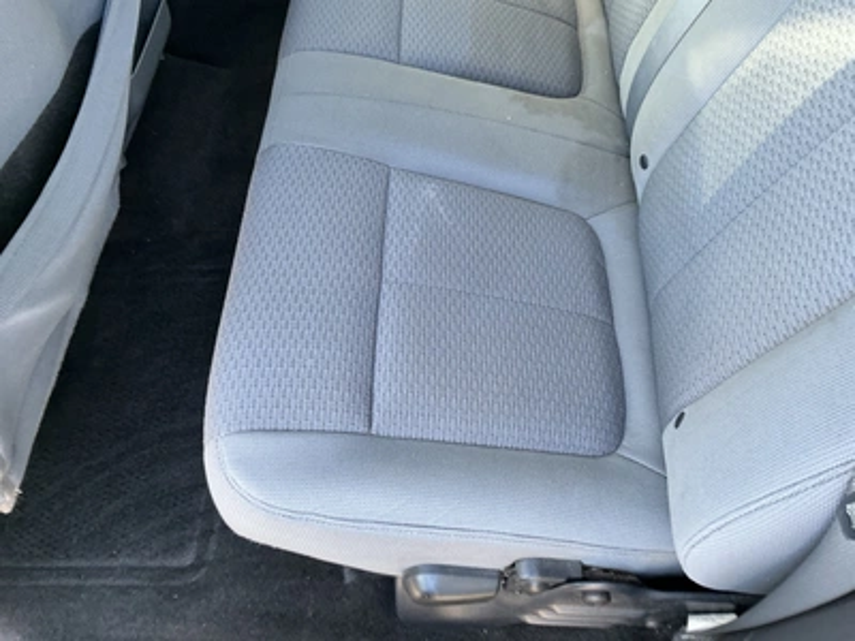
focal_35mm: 28
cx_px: 428
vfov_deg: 49.7
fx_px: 692
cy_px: 320
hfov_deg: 63.4
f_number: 1.8
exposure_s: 1/69
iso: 64
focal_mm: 3
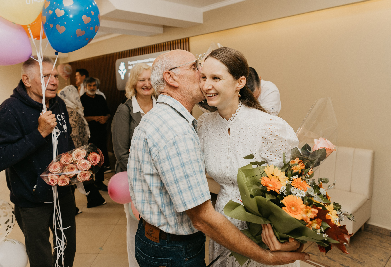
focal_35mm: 27
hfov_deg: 67.8
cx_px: 194
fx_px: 291
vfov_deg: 49.2
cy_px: 121
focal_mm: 24
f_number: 4
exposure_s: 1/160
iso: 250
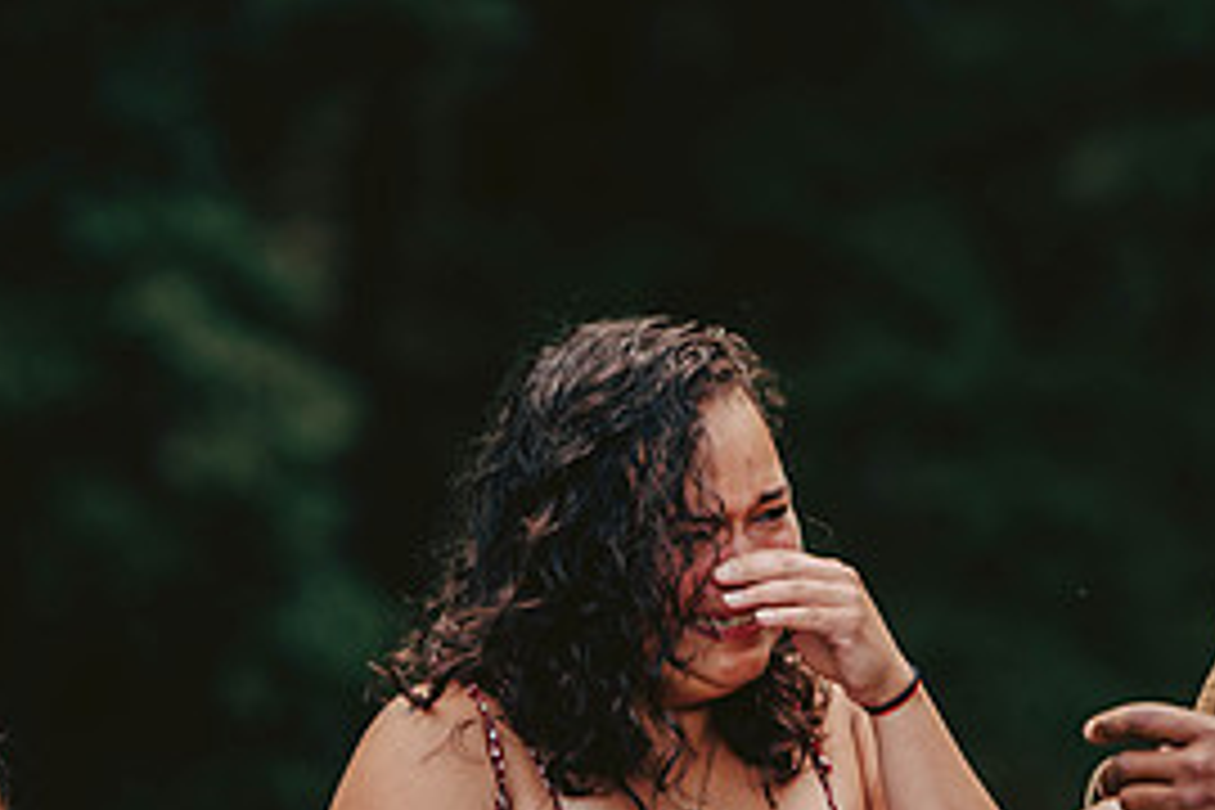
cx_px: 634
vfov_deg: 3.5
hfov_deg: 5.2
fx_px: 13398
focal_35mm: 397
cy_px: 686
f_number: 3.5
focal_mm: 185
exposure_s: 1/125
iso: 250
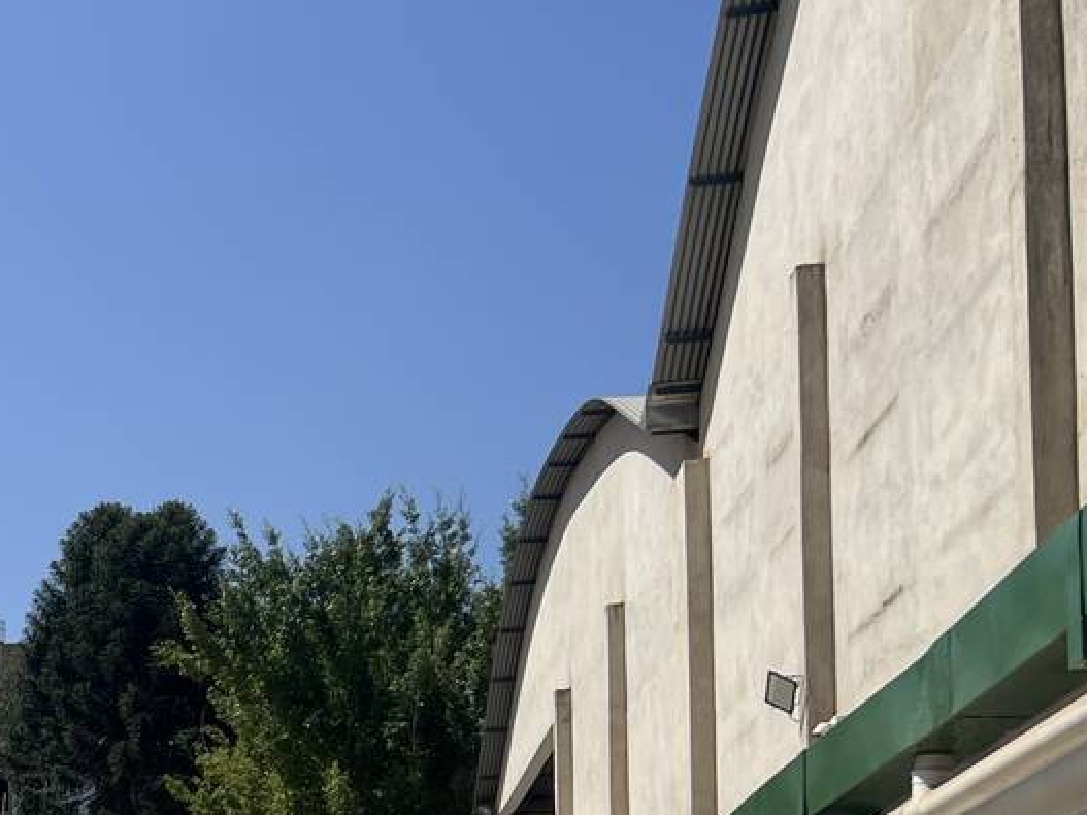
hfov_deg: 24.7
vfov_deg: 19.1
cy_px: 1079
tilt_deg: +2.0
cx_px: -223
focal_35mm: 71
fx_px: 2229
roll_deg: +0.3
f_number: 1.5
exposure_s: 1/6579
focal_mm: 5.7
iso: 50
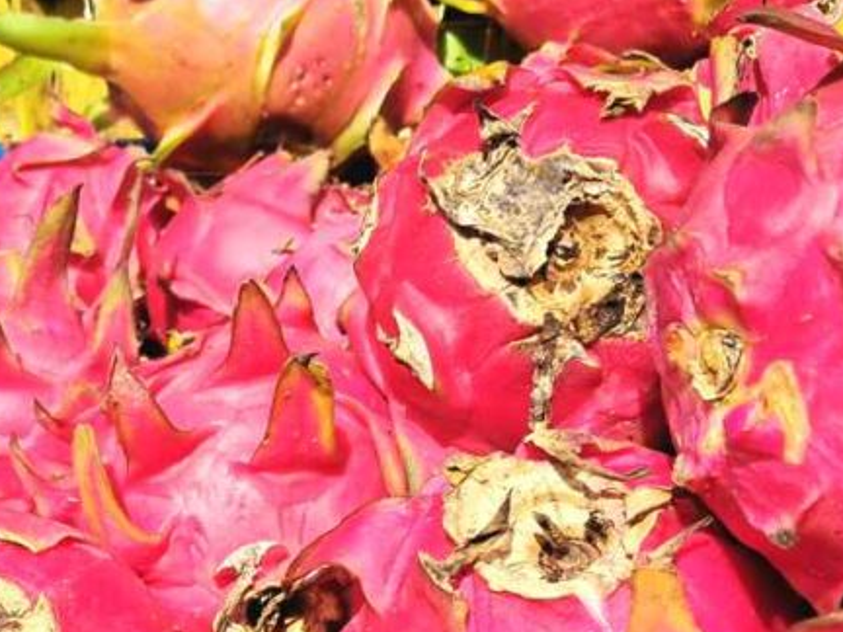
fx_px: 1559
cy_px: 716
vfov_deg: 21.6
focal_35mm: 64
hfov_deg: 28.9
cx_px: 68
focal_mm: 4
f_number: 1.8
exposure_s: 1/673
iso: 50
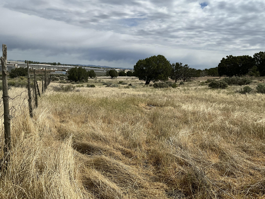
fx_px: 222
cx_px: 132
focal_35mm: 29
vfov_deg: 48.2
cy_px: 100
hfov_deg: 61.7
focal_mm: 3
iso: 25
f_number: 1.8
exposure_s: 1/4405
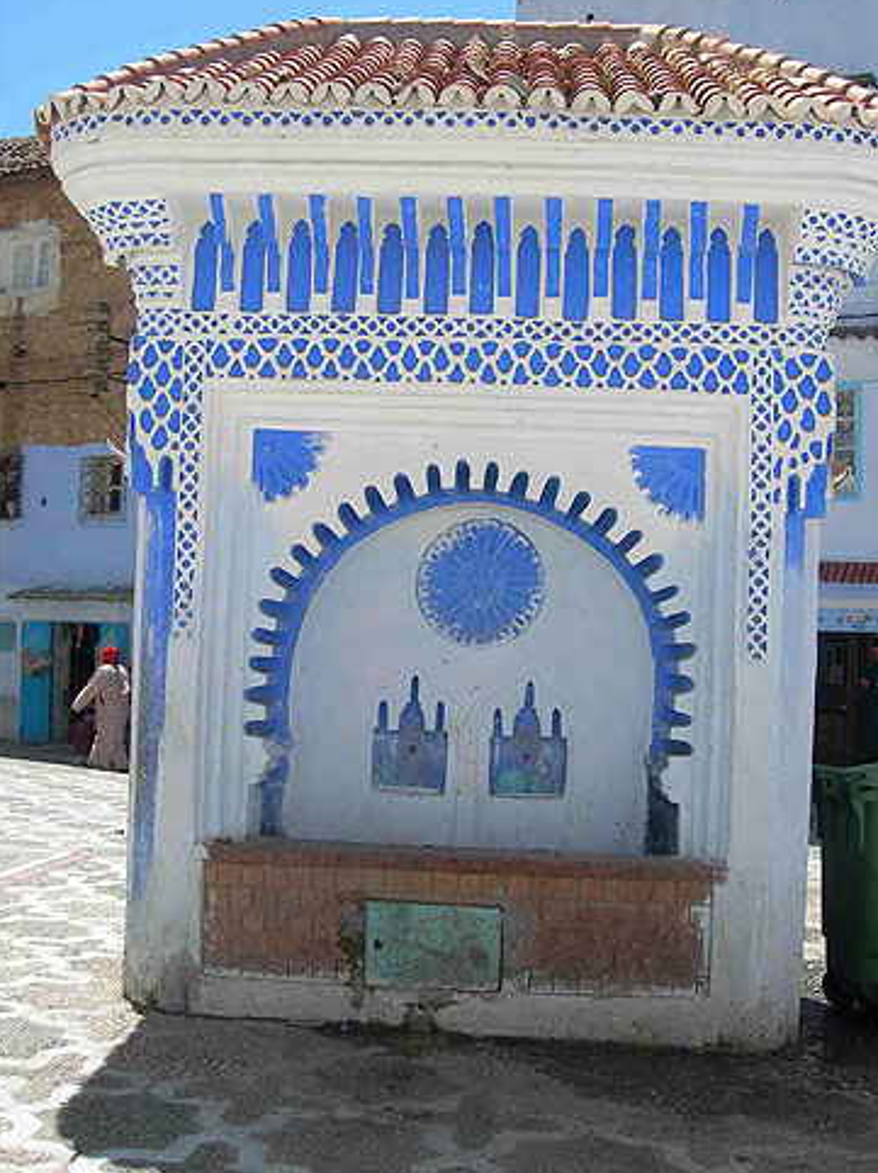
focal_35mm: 41
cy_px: 599
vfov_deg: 45.8
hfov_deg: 35.1
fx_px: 1388
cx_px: 465
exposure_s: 1/361
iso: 50
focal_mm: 7.8
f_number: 4.8
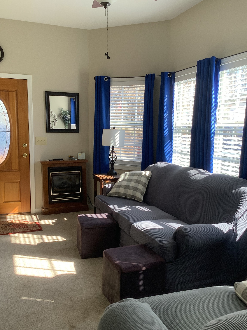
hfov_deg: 42.9
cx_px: 130
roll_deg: -0.3
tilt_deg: -9.3
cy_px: 172
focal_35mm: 33
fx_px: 314
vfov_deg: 55.3
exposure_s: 1/120
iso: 64
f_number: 2.4
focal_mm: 3.3
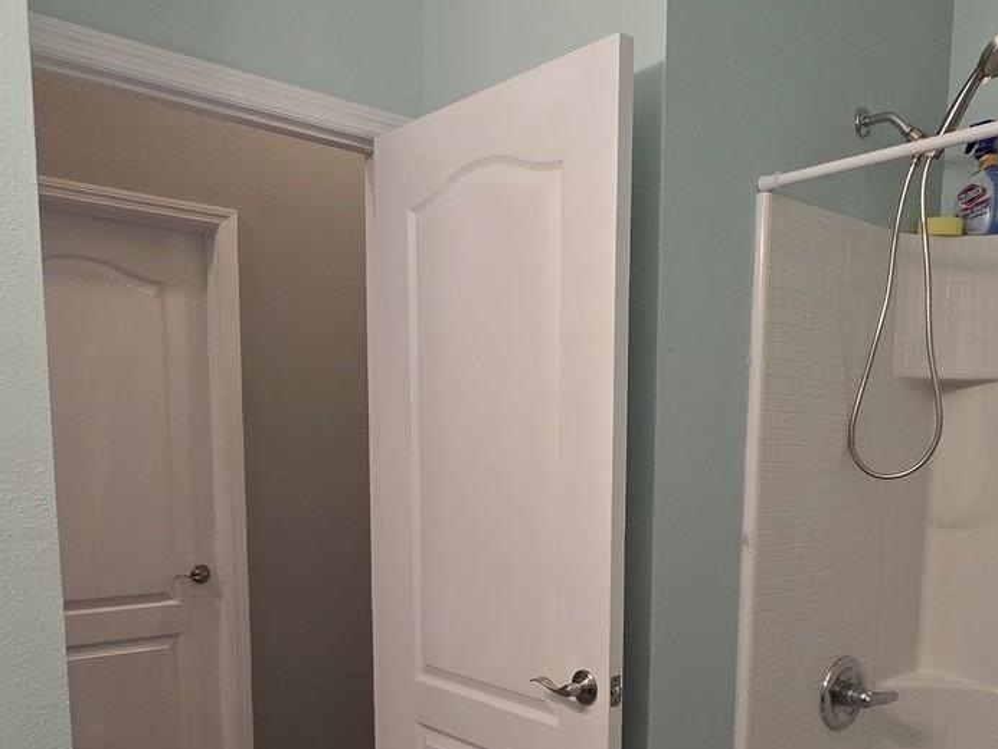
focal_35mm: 30
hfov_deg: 59.7
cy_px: 575
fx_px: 865
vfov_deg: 45.0
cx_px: 565
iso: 320
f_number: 2.2
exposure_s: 1/60.2
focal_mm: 2.2
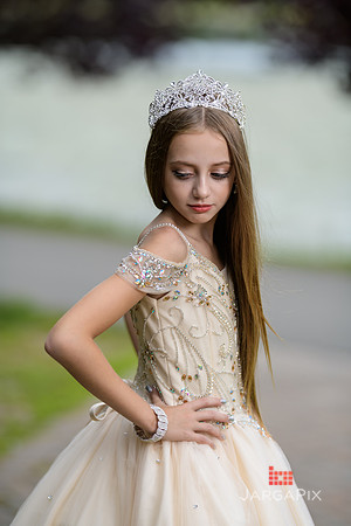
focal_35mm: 135
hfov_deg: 10.2
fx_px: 1974
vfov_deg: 15.2
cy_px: 263
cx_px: 176
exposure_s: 1/2000
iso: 100
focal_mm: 135
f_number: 2
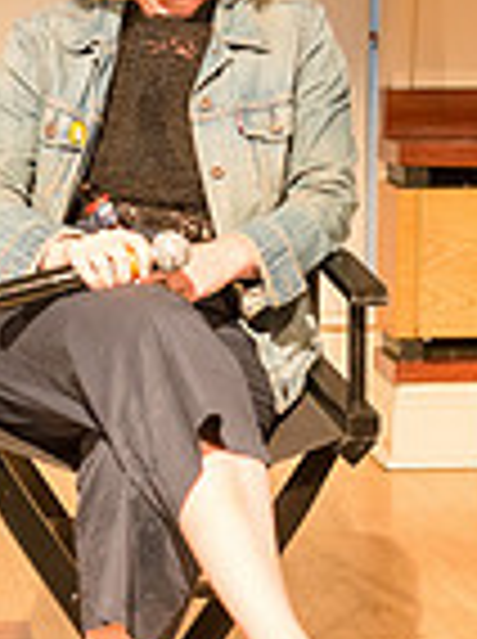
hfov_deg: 11.0
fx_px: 2469
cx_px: 148
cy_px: 97
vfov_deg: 14.6
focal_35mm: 134
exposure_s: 1/125
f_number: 4
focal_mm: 34
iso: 2500
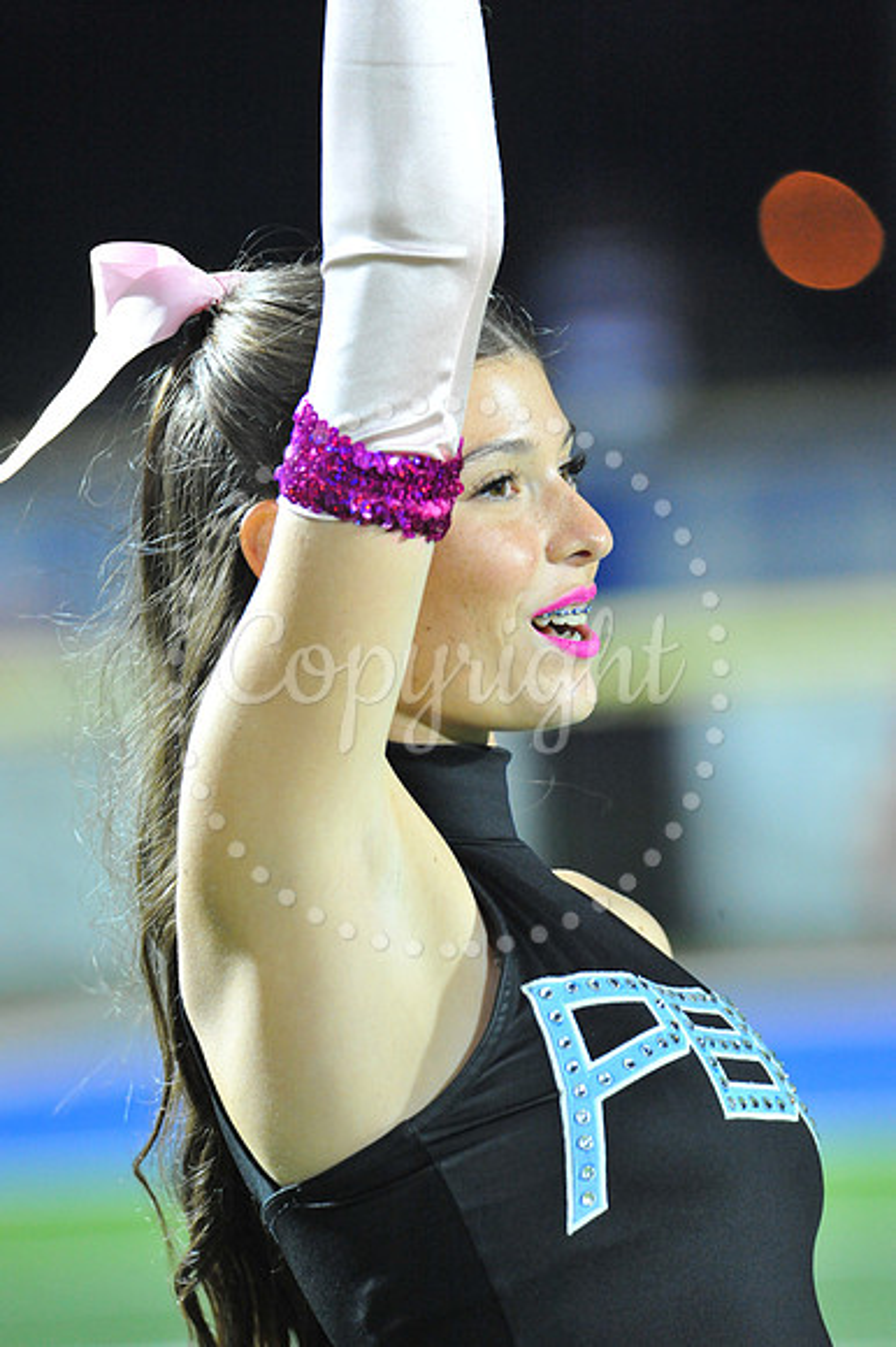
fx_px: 14203
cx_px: 448
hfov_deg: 3.6
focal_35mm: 380
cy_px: 674
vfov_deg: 5.4
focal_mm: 380
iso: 5000
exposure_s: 1/160
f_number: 6.3
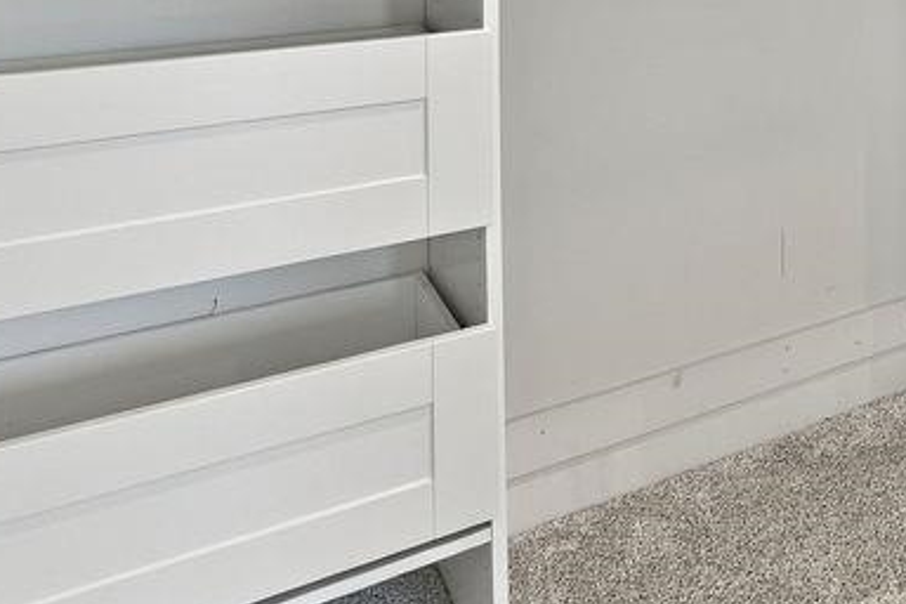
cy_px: -157
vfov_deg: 27.2
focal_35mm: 42
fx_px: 1060
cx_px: 986
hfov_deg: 38.6
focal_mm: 15.8
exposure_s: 1/40
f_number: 5.6
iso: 250
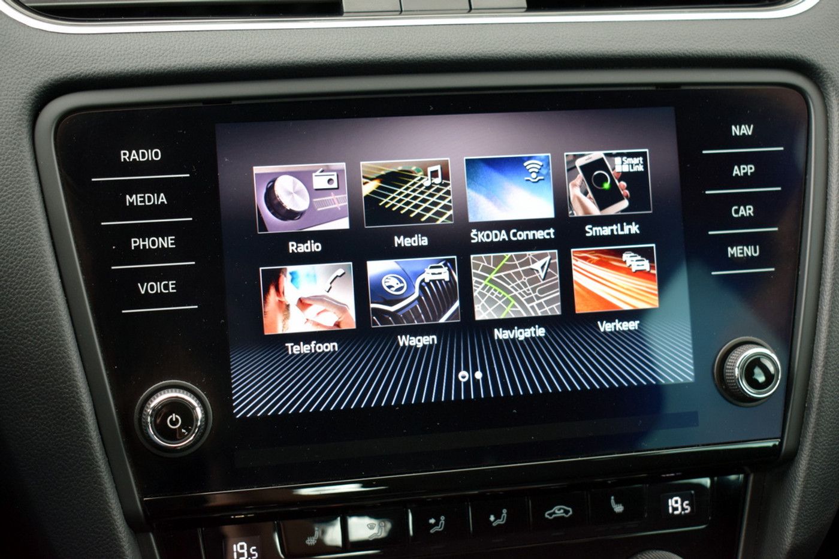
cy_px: 280
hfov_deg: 35.1
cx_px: 420
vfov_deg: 23.8
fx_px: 1328
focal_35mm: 57
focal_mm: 38
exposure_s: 1/60
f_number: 4.8
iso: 720
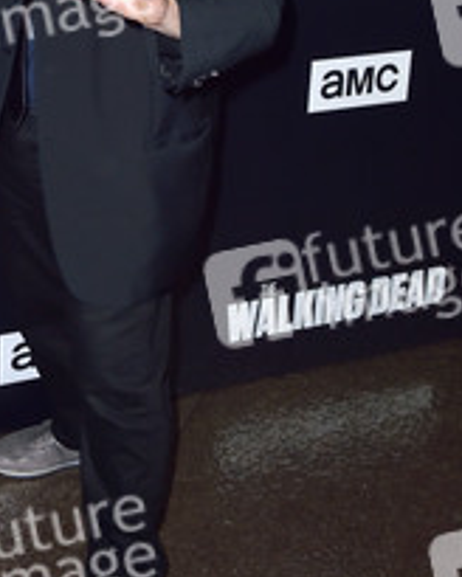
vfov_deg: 29.1
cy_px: 141
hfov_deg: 23.5
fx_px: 1094
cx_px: 94
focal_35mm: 64
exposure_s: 1/250
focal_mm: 35
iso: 500
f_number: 5.6
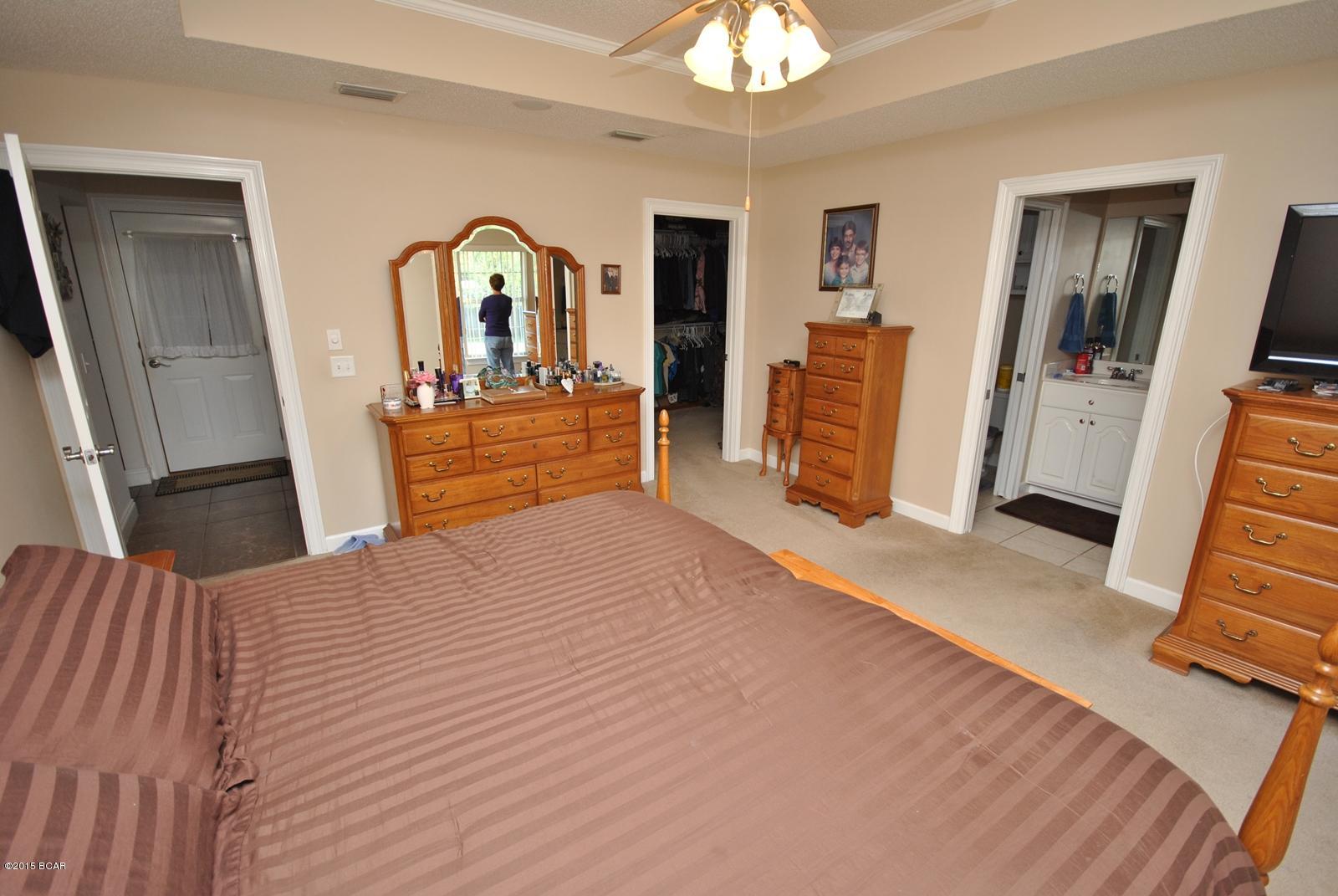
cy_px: 448
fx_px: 558
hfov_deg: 100.3
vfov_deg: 77.5
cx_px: 669
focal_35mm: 15
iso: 200
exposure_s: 1/60
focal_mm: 10
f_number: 4
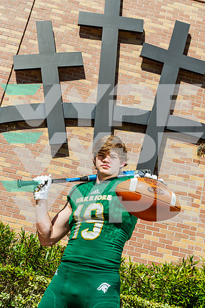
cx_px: 102
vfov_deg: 37.5
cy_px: 154
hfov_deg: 25.5
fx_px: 453
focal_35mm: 53
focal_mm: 53
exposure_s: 1/125
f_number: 11
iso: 100
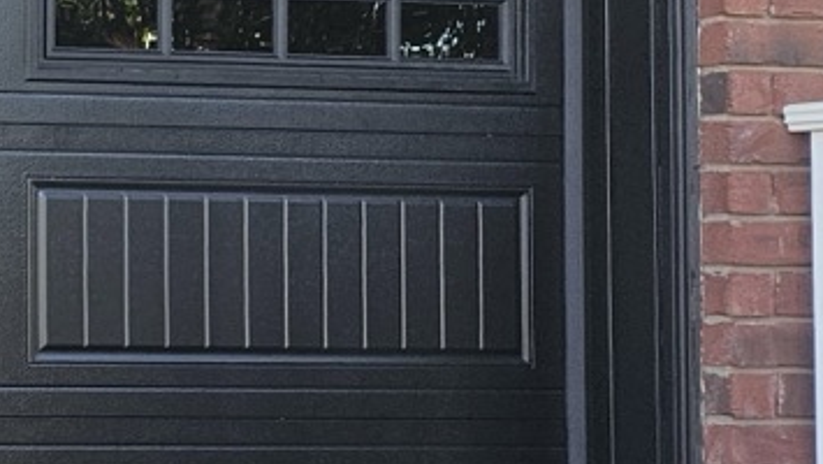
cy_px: 186
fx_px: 2467
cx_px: -969
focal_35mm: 113
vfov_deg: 10.7
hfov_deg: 14.6
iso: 50
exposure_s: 1/207
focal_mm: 5.4
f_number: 1.8
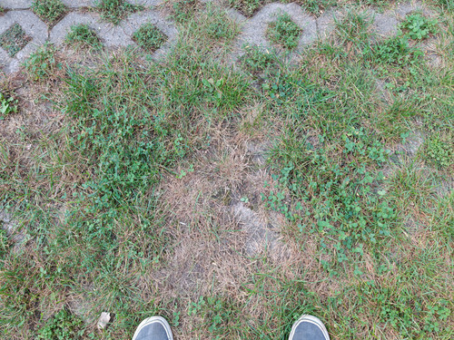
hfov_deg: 65.3
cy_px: 170
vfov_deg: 51.4
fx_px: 354
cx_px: 227
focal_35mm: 27
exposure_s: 1/100
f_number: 1.6
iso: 250
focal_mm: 7.62
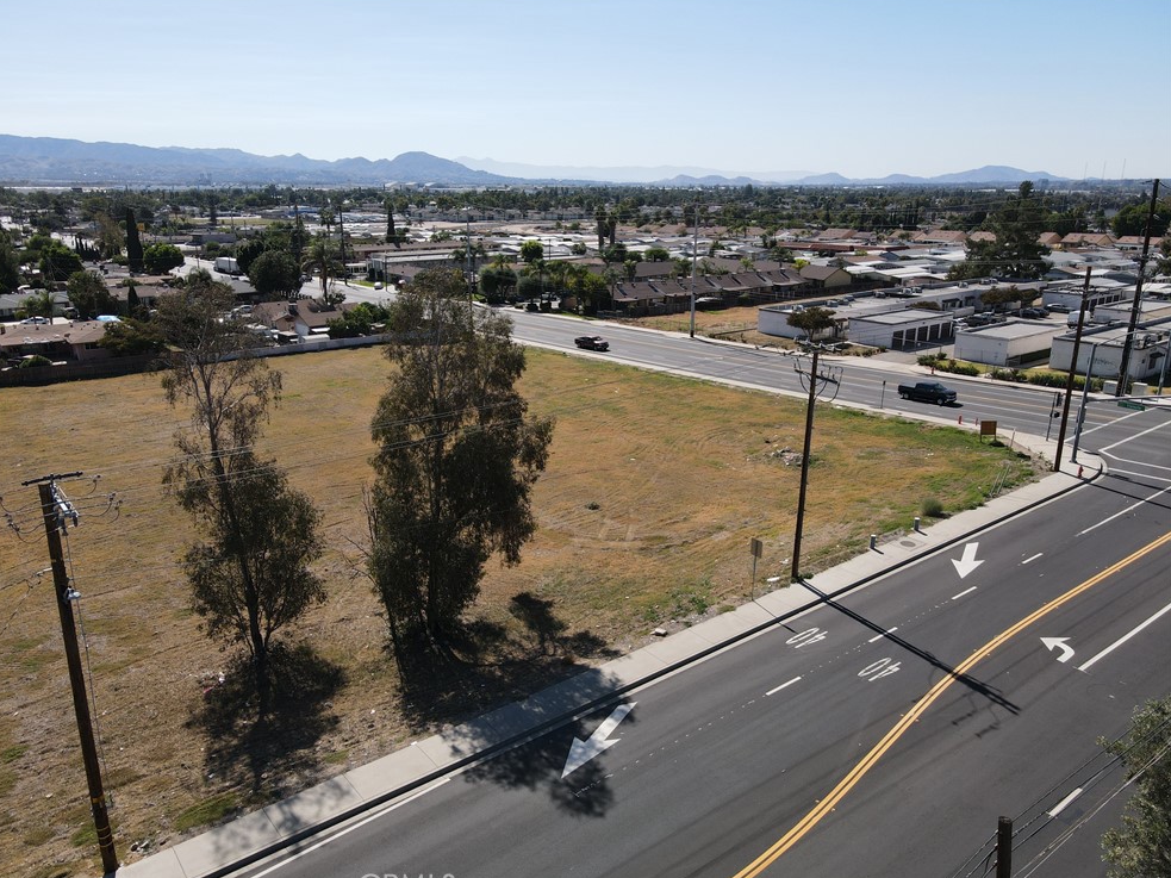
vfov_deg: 54.9
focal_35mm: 25
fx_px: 846
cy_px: 444
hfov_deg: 69.4
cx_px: 562
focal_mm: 4.5
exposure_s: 1/640
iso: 100
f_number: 2.8
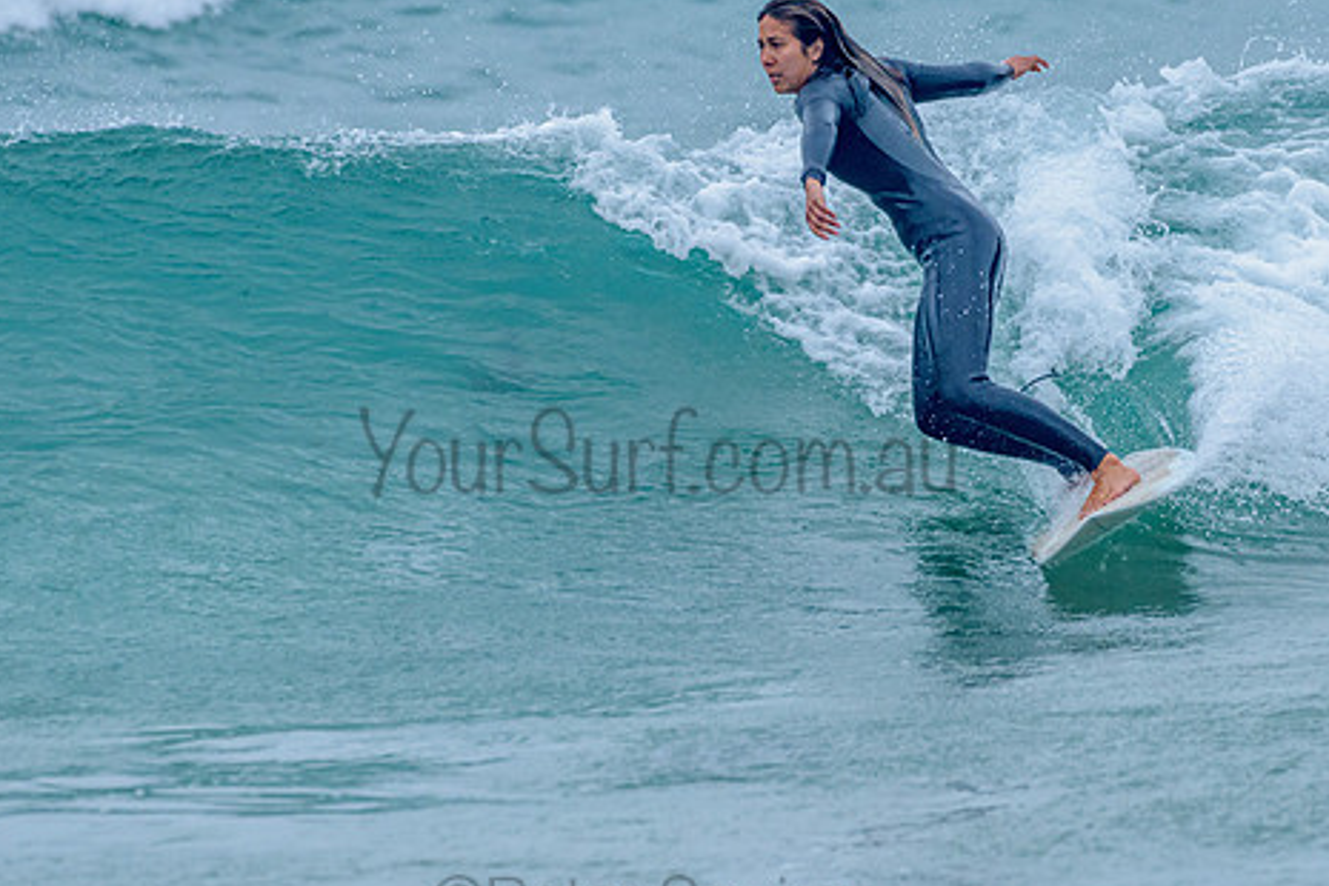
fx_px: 28903
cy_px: 312
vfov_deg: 1.8
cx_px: 834
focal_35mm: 783
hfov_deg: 2.6
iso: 800
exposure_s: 1/2000
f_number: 5.6
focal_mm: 500
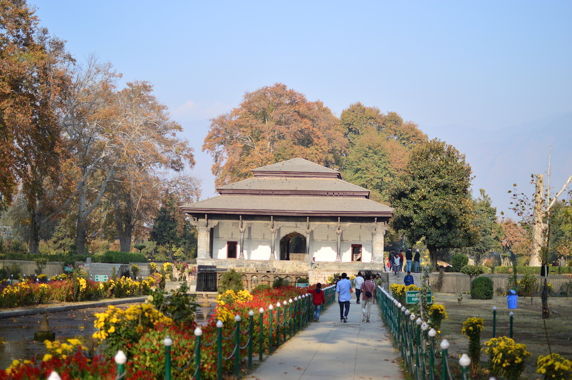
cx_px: 286
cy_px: 190
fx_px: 833
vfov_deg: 25.7
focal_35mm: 52
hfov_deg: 37.9
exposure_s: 1/1600
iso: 100
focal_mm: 35
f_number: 2
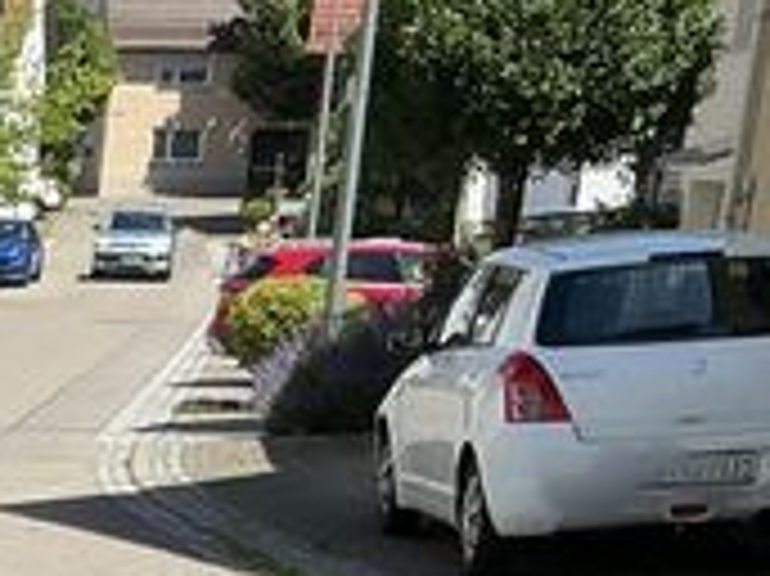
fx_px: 2912
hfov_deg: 13.2
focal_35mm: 131
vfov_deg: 10.1
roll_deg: -2.4
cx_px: -734
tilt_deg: -24.5
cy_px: 1323
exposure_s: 1/1279
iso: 25
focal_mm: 3
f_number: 1.8
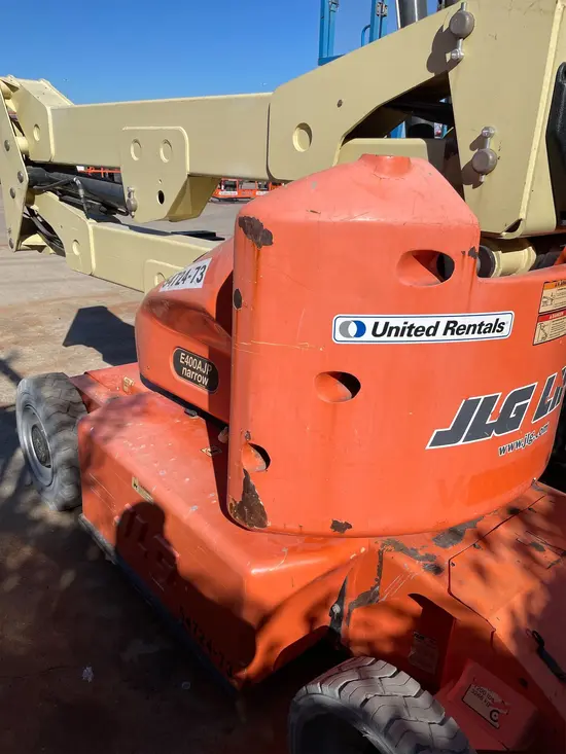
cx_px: 283
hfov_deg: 53.1
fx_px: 567
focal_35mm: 26
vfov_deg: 67.3
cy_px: 377
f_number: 1.6
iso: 32
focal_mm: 4.2
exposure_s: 1/5051
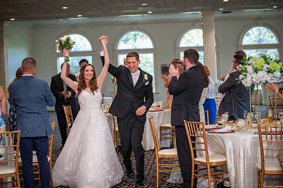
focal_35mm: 70
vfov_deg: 19.4
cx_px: 142
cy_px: 94
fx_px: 550
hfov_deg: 28.9
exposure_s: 1/125
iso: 800
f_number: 2.8
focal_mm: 70
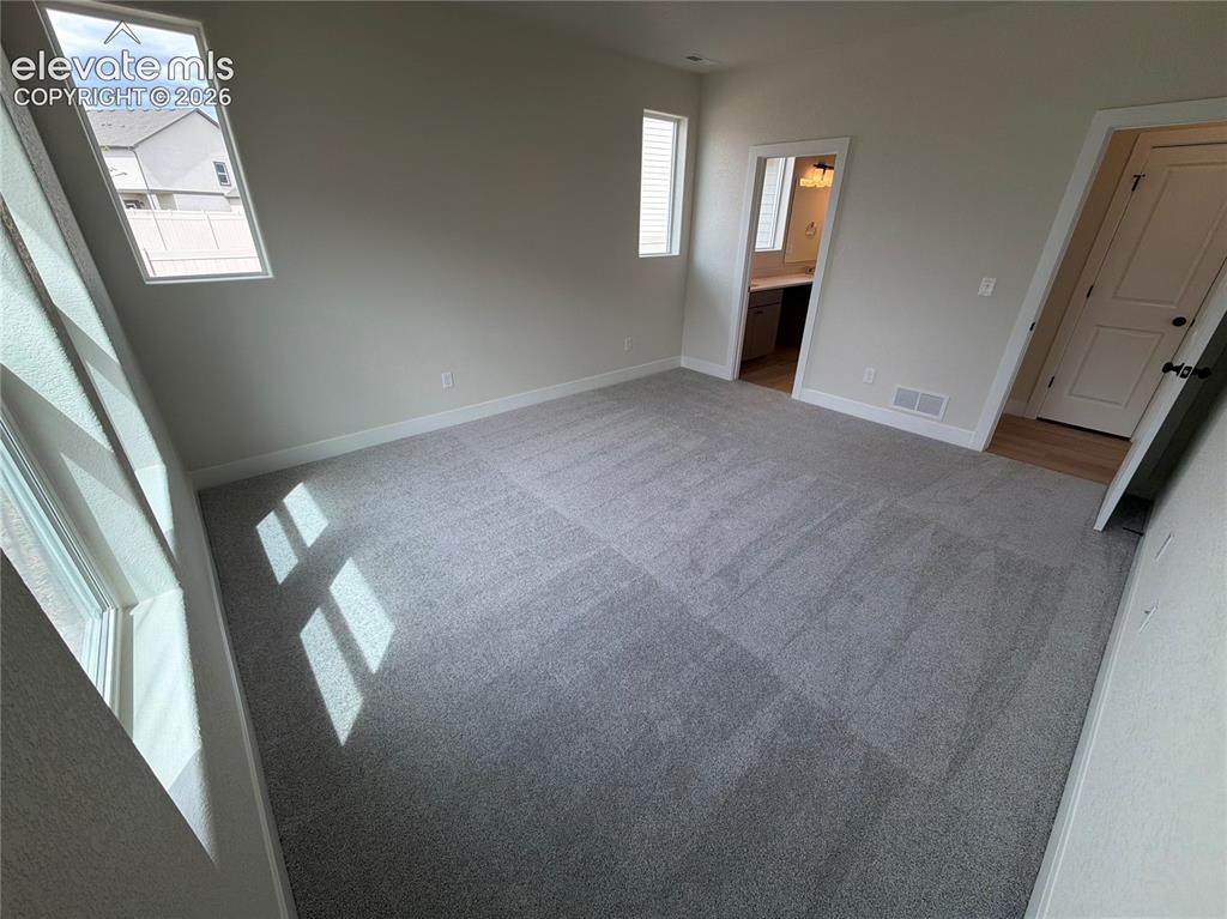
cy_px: 460
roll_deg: -0.5
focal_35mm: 14
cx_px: 614
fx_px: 496
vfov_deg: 85.6
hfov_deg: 102.1
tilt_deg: -26.7
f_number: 2.2
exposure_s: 1/186
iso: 40
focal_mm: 2.22
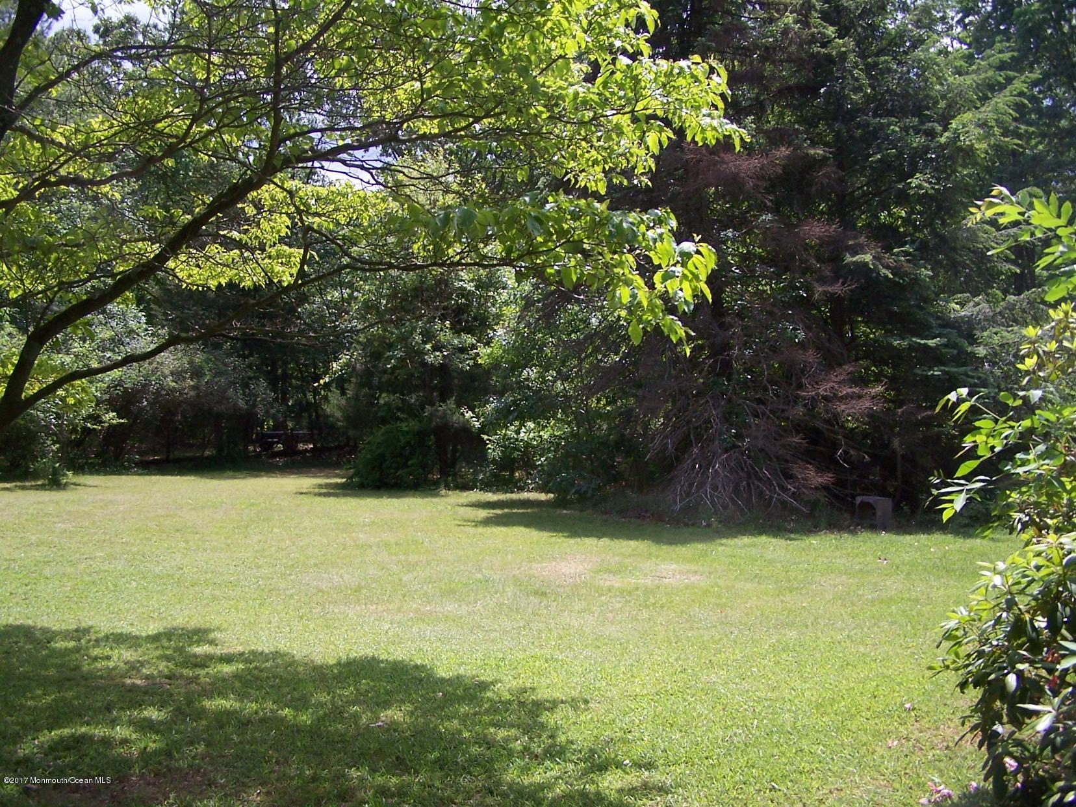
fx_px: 1181
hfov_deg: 49.0
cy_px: 404
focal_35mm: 38
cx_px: 538
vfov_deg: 37.7
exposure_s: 1/750
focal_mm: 6.3
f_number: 2.8
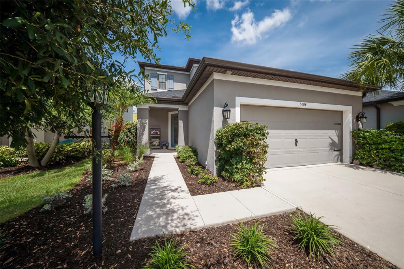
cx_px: 202
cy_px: 134
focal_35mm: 12
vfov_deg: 90.0
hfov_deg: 112.6
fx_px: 135
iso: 100
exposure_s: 1/160
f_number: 10
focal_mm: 12
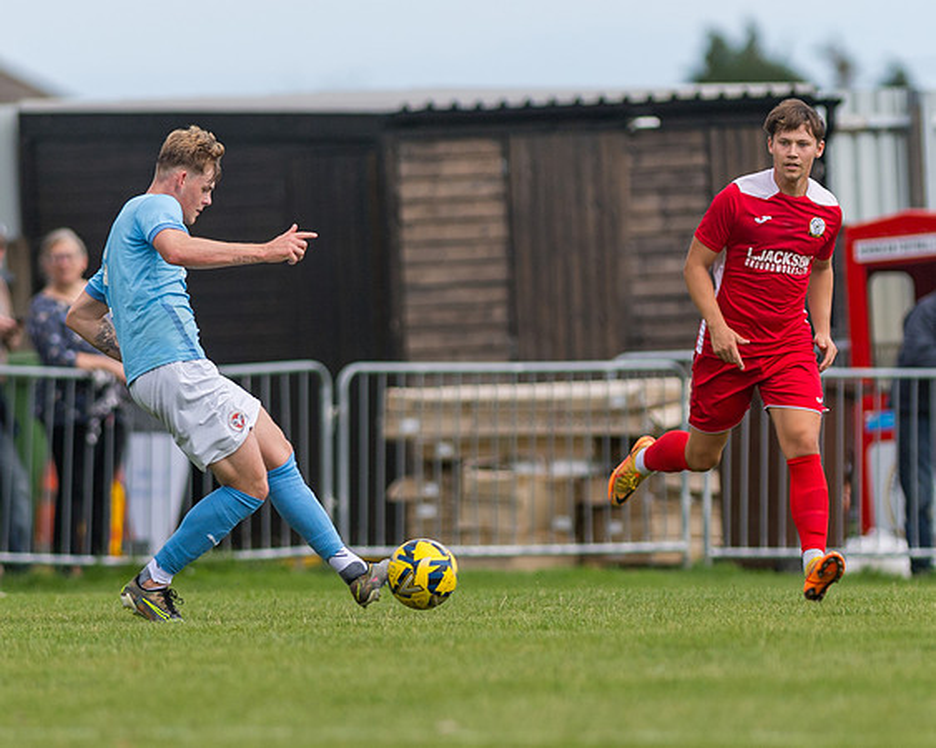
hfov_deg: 2.7
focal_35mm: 730
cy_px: 404
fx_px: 20226
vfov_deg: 2.1
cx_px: 343
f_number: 2.8
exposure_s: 1/2500
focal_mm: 300
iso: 100
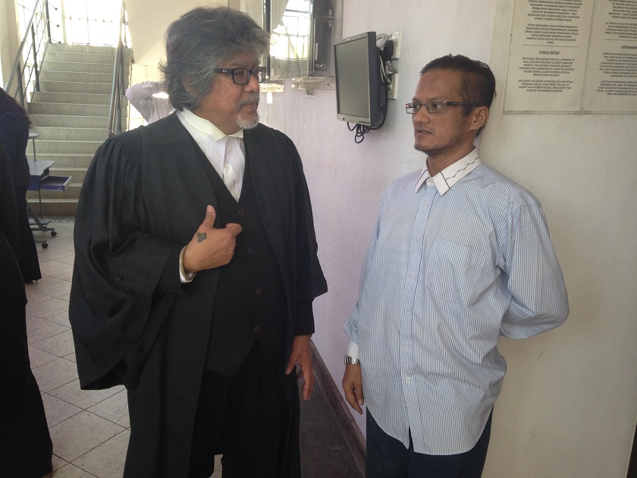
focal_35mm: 33
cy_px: 239
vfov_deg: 42.9
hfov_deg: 55.4
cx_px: 318
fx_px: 607
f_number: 2.4
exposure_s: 1/60
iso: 64
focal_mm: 4.12
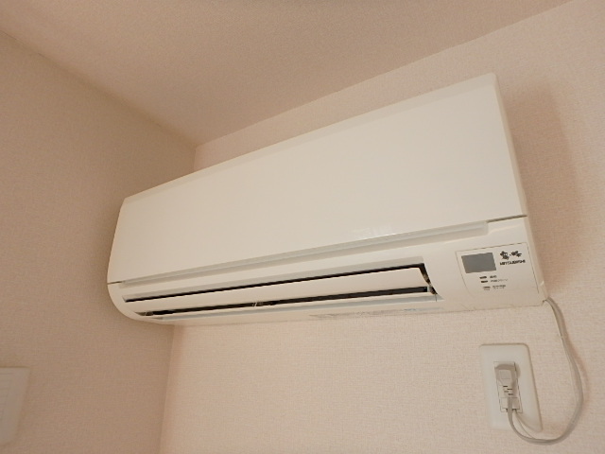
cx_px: 302
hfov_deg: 79.0
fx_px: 367
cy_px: 227
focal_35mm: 21
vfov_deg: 63.4
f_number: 3.5
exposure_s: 1/60
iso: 160
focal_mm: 3.7
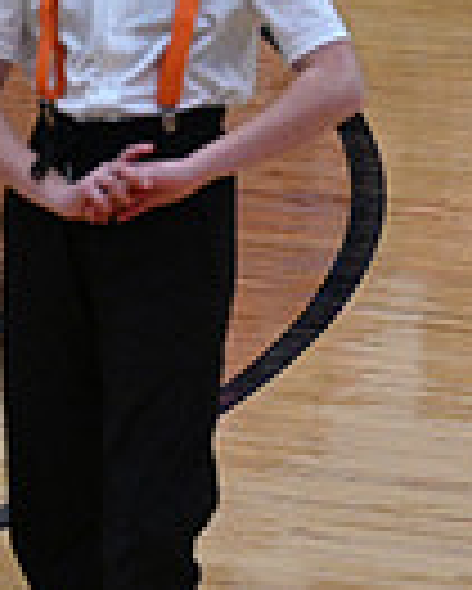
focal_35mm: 830
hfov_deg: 1.9
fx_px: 14476
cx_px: 1227
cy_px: -236
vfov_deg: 2.3
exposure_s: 1/400
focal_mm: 200
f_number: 4
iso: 4000
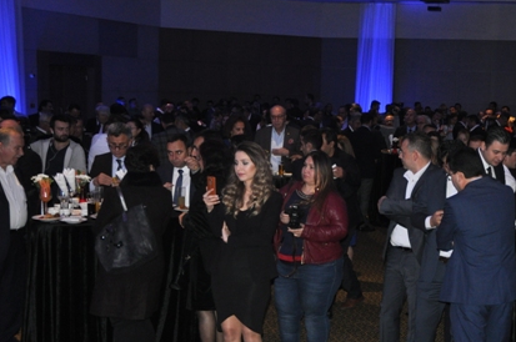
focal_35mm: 63
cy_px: 190
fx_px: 898
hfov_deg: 31.4
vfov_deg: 21.6
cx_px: 397
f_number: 3.8
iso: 800
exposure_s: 1/60
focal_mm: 27
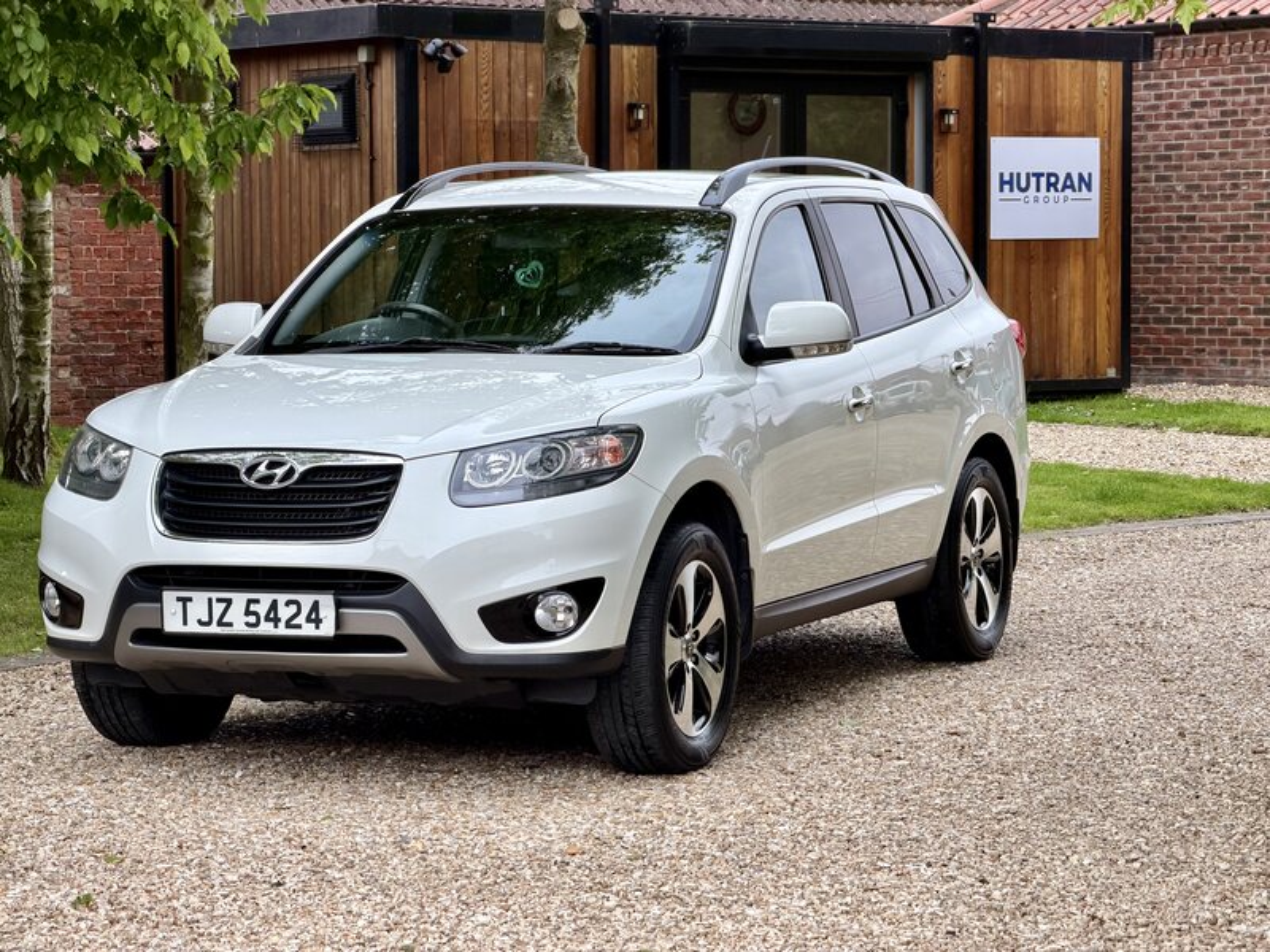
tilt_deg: -3.3
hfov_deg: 19.6
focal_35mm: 100
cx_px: 635
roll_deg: +0.3
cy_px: 476
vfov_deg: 14.8
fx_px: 3669
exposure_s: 1/121
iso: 64
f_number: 2.8
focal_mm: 16.89
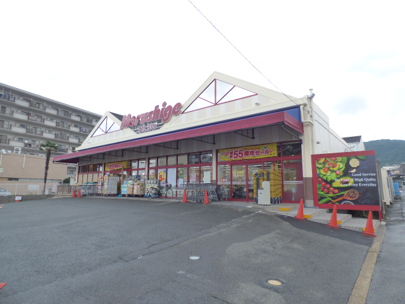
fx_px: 234
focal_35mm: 20
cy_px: 152
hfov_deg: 81.7
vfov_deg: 66.0
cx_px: 202
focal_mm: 3.58
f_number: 2.8
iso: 160
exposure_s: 1/400
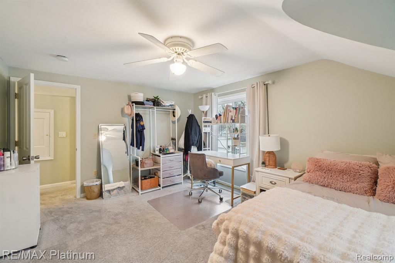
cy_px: 132
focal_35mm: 15
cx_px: 198
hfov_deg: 100.4
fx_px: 165
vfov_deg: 77.3
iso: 400
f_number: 8
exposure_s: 1/8
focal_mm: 10
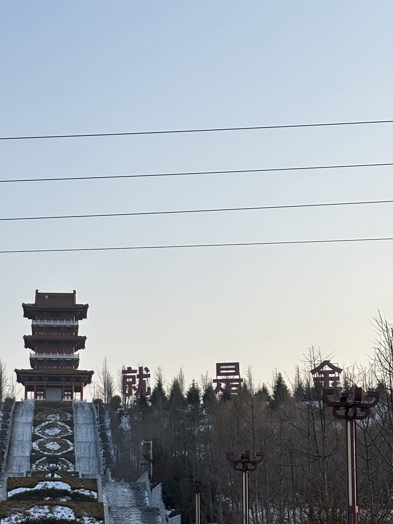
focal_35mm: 97
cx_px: 45
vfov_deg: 20.2
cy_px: 274
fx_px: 1468
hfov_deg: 15.1
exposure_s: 1/1037
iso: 32
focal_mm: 5.96
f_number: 1.6
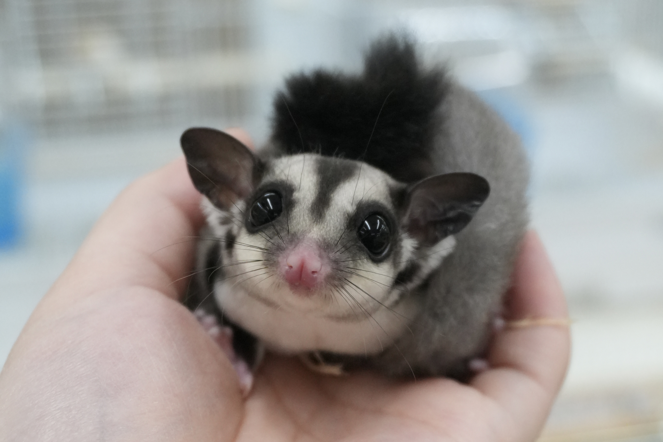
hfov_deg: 43.6
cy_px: 221
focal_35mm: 45
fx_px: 829
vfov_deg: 29.9
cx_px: 332
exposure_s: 1/400
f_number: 5
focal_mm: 30
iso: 3200
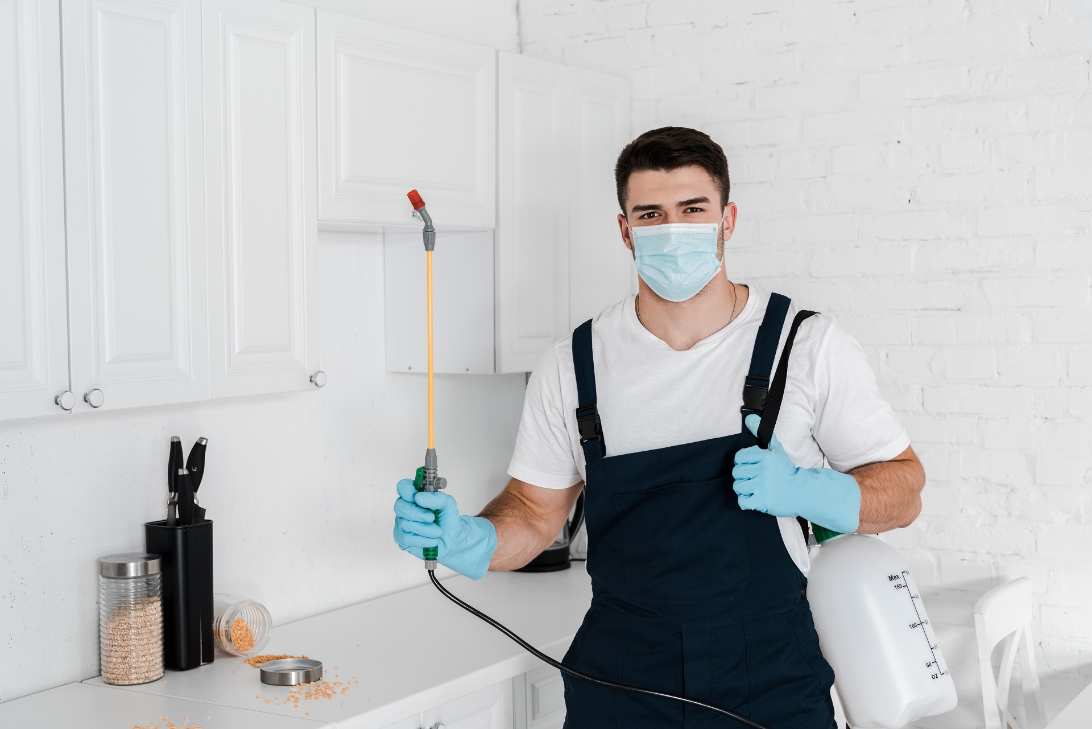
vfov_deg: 27.0
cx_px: 546
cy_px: 364
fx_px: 1517
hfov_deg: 39.6
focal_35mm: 50
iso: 200
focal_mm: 50
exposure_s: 1/160
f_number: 4.5
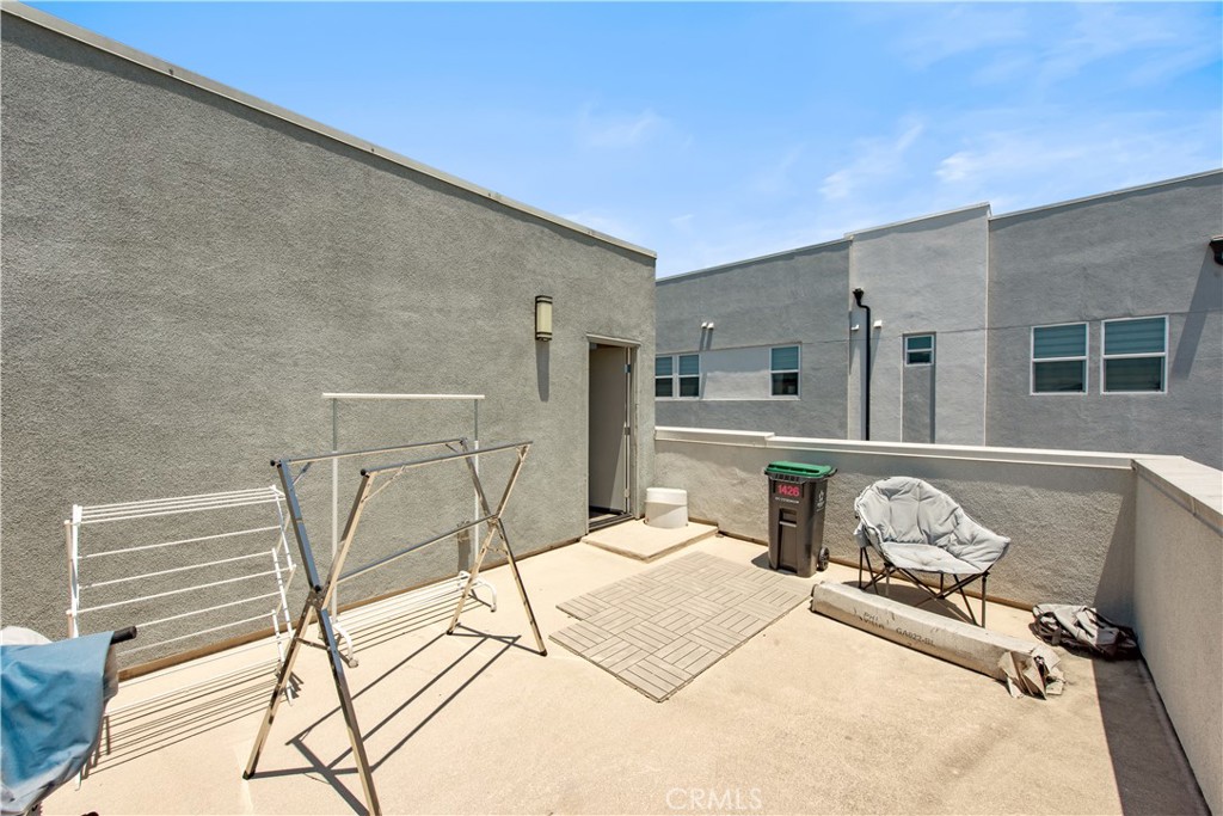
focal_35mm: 14
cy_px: 408
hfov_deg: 104.2
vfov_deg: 81.2
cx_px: 612
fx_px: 476
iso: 200
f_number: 13
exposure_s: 1/640
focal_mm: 14
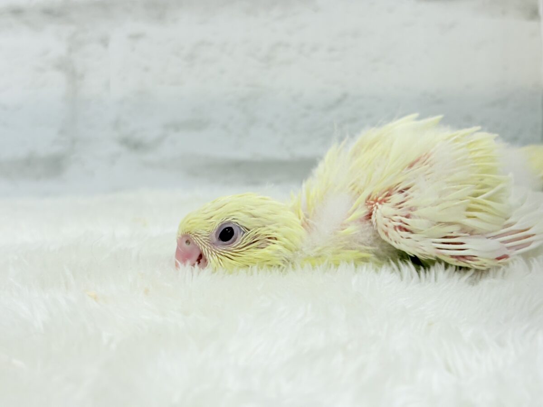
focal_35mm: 52
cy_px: 204
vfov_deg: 28.0
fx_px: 816
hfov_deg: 36.8
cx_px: 272
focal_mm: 5.96
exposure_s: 1/100
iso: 64
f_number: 1.6
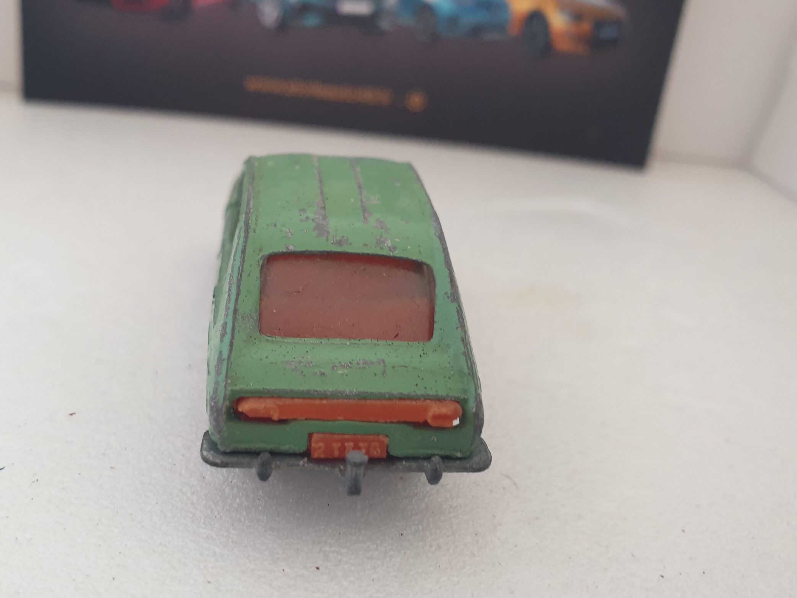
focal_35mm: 32
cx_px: 331
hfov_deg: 56.5
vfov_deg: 44.0
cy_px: 356
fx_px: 737
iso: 250
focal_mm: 4.3
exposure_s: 1/40
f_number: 2.4
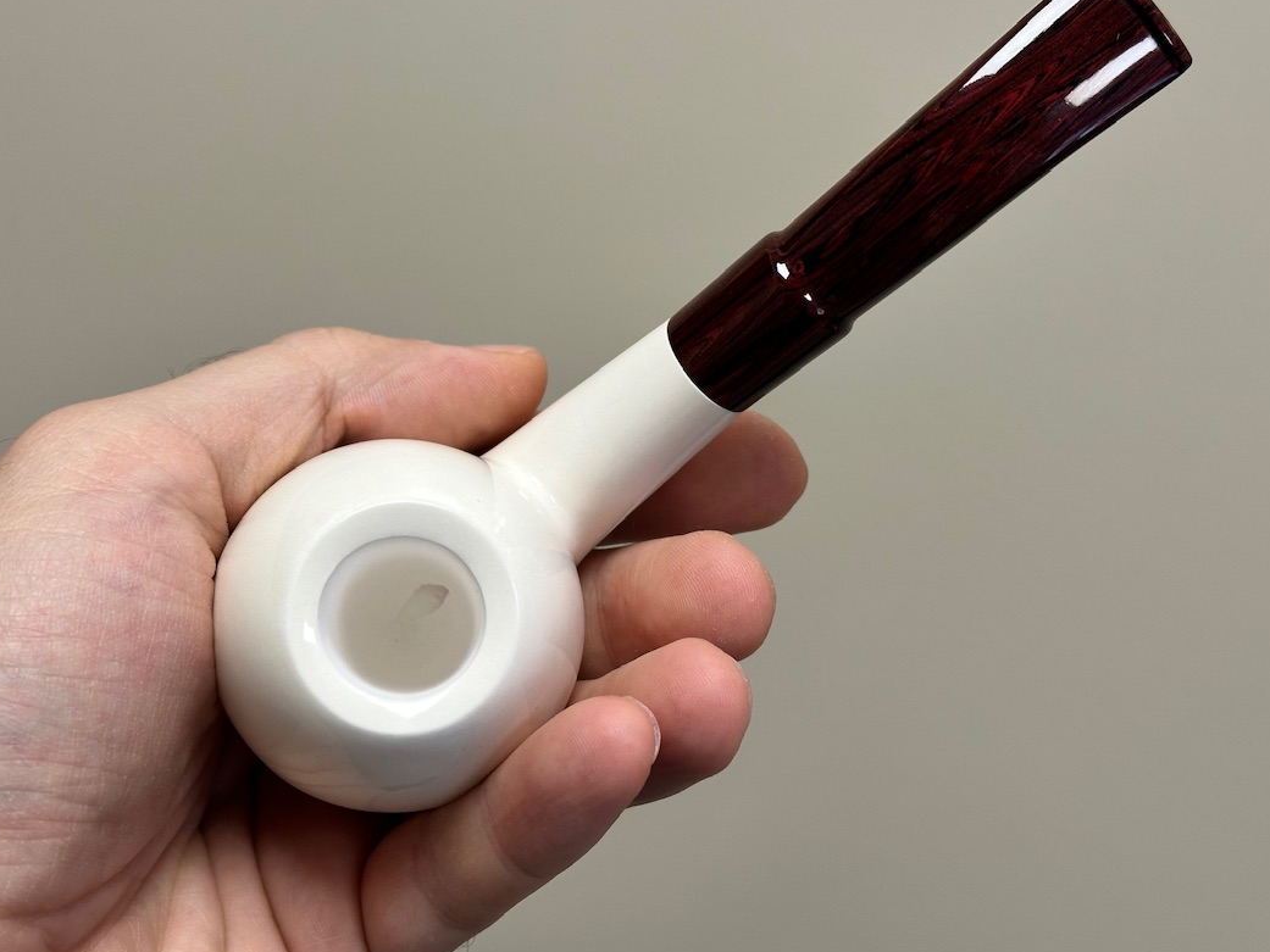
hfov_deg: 32.7
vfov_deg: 24.8
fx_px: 2165
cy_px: 414
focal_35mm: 59
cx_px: 664
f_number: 1.78
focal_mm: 6.86
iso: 80
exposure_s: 1/121
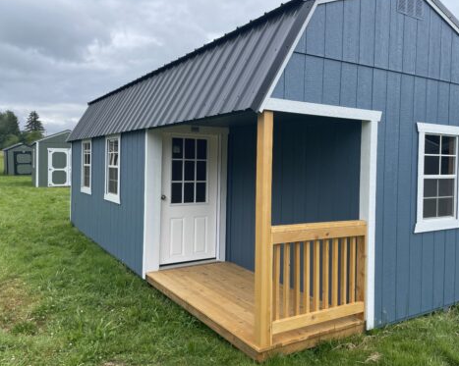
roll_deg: +0.2
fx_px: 394
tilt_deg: -1.9
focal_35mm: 29
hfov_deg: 60.5
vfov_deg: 49.9
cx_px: 230
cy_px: 172
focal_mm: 4.2
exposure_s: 1/2304
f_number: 1.6
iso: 32
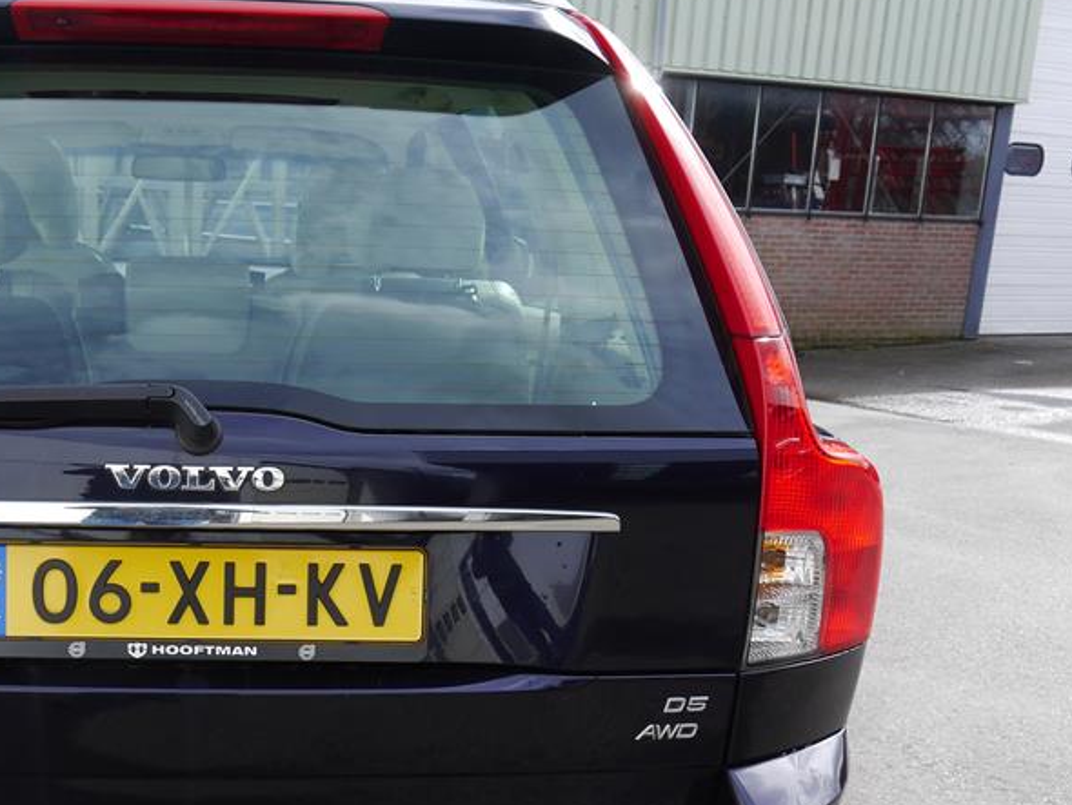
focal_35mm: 52
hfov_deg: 35.8
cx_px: 236
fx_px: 1611
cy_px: 612
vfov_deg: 27.6
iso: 160
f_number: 5.6
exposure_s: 1/250
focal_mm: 15
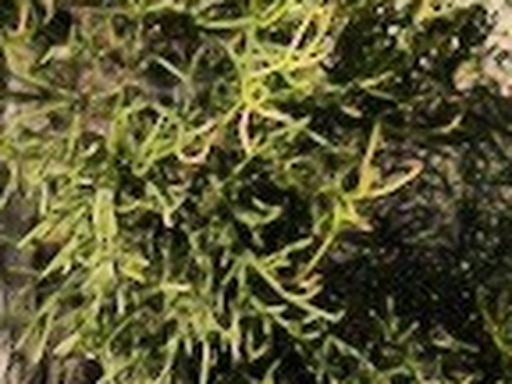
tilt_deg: -10.8
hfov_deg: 8.8
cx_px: -466
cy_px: 274
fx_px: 3165
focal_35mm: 214
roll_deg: -0.2
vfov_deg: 6.9
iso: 100
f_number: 1.78
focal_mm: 6.76
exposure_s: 1/2273
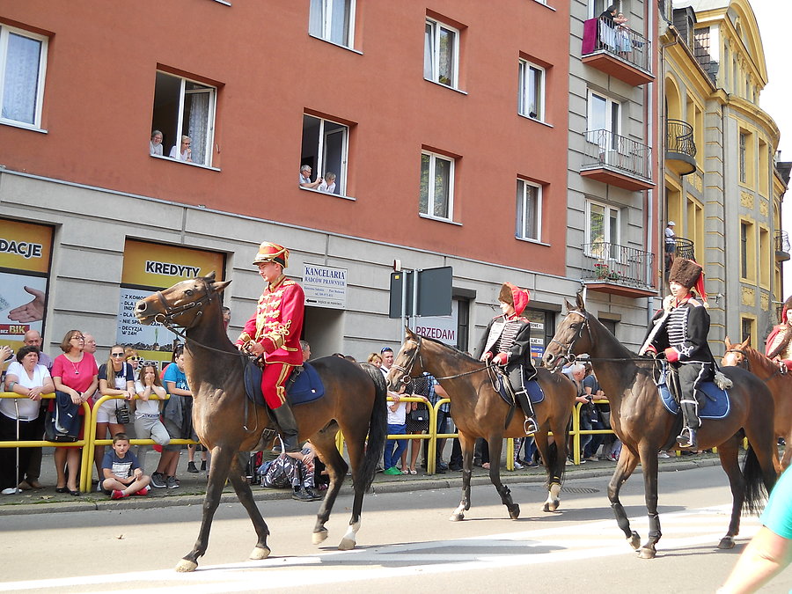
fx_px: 938
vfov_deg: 35.1
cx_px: 396
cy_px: 297
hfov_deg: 45.8
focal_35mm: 41
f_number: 3.1
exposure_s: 1/200
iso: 80
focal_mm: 6.72
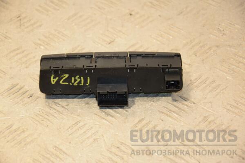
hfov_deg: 16.1
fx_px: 868
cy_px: 82
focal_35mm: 128
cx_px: 122
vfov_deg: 10.8
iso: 800
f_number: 5.6
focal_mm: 85
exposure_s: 1/125
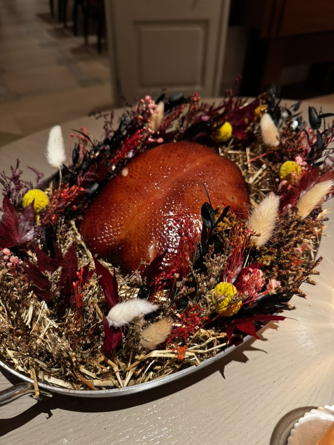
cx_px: 167
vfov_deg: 71.6
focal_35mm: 24
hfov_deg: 56.8
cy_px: 222
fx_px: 309
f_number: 1.78
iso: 800
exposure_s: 1/33
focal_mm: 6.76
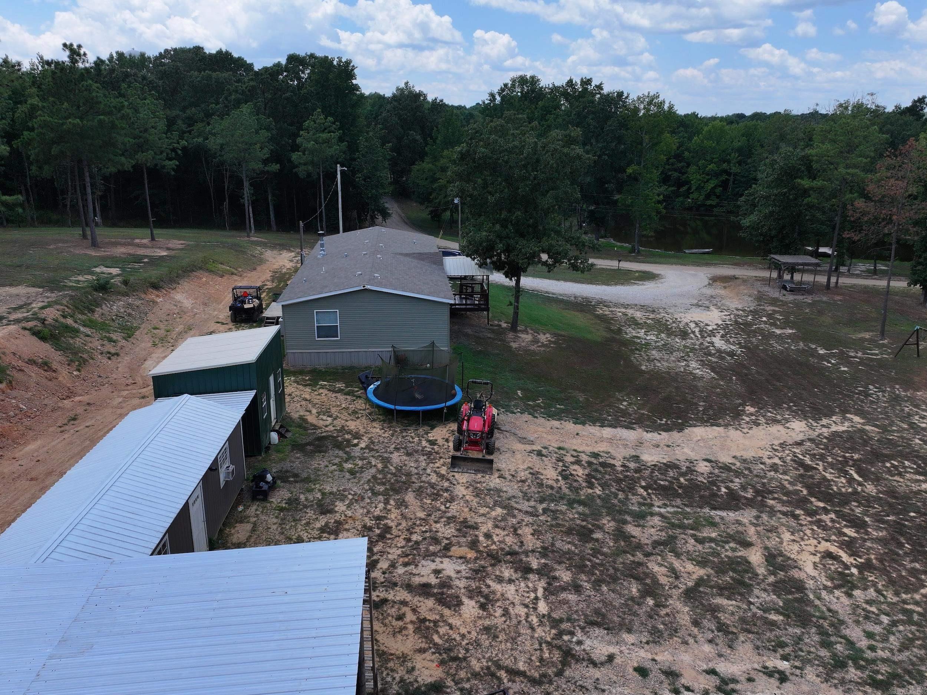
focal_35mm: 24
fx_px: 642
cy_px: 348
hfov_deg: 71.6
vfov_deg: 56.8
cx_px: 464
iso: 160
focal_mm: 12.29
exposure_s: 1/2000
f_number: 2.8
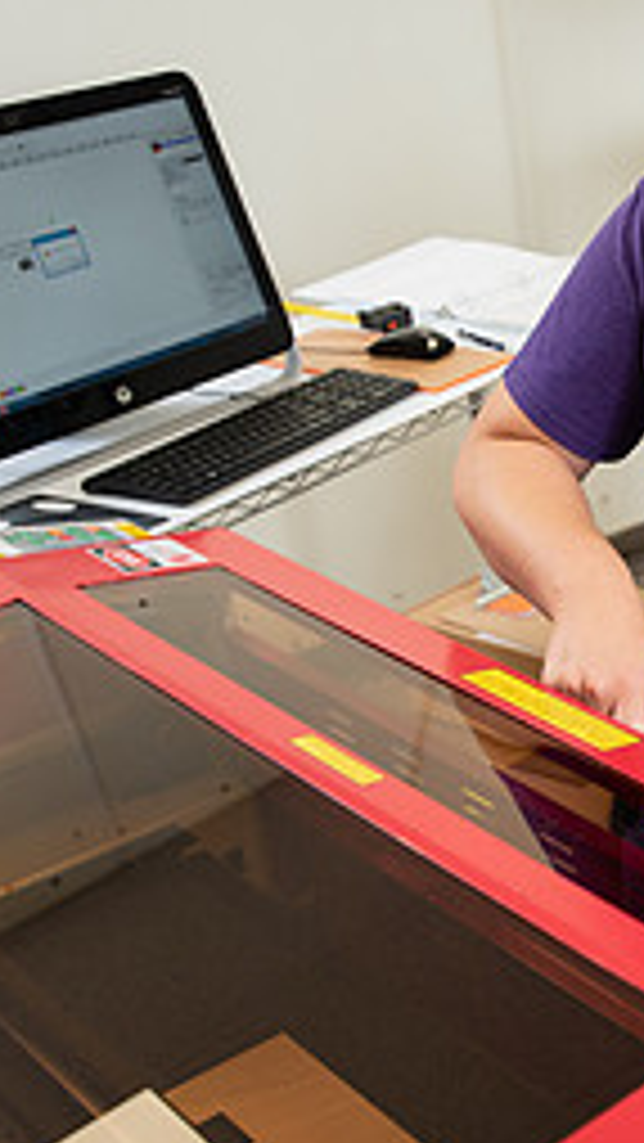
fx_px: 2033
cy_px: 520
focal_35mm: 67
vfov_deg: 31.4
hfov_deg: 16.8
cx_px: 865
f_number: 3.5
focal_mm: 28
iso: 400
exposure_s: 1/200
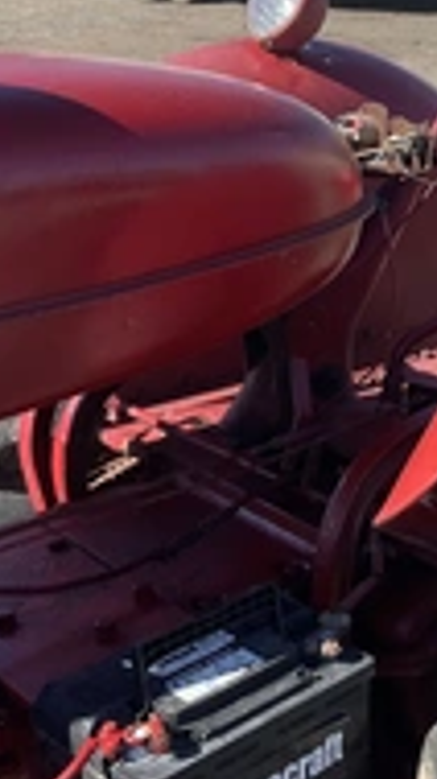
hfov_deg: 17.5
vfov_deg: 31.2
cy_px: 243
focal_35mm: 67
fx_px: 1383
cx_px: 441
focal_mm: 3
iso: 25
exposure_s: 1/1015
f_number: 1.8
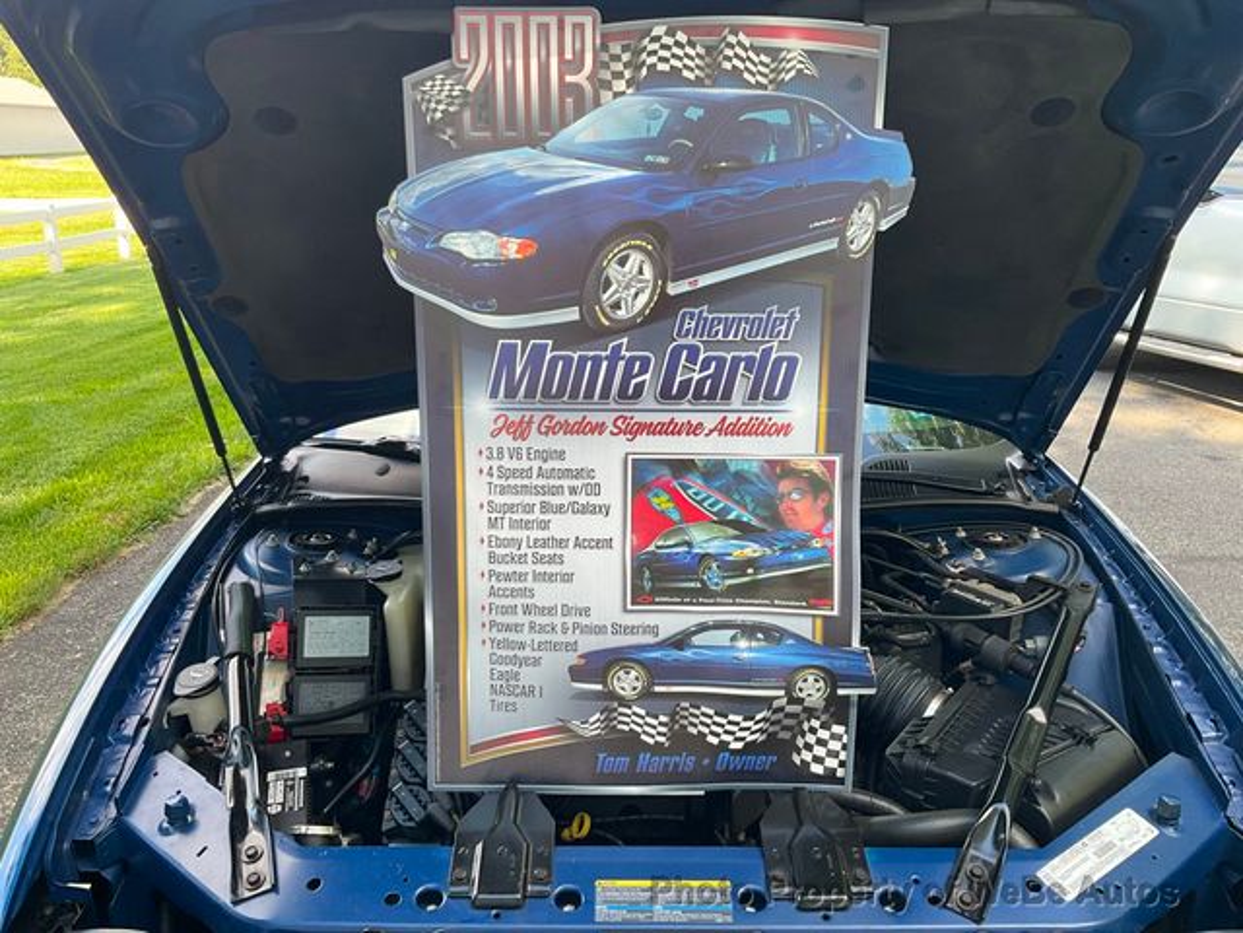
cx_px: 622
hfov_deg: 61.7
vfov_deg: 48.2
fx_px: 1041
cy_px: 466
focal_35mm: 29
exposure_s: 1/122
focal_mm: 3
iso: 25
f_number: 1.8
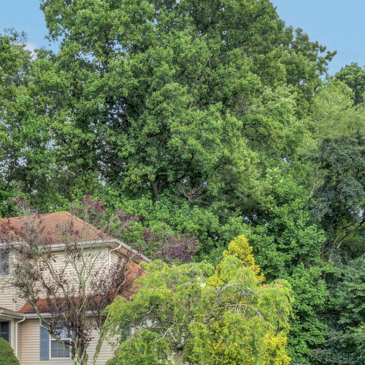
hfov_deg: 28.7
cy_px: 366
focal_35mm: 56
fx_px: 668
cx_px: 5
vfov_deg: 28.6
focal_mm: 21
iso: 200
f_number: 16
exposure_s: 1/10
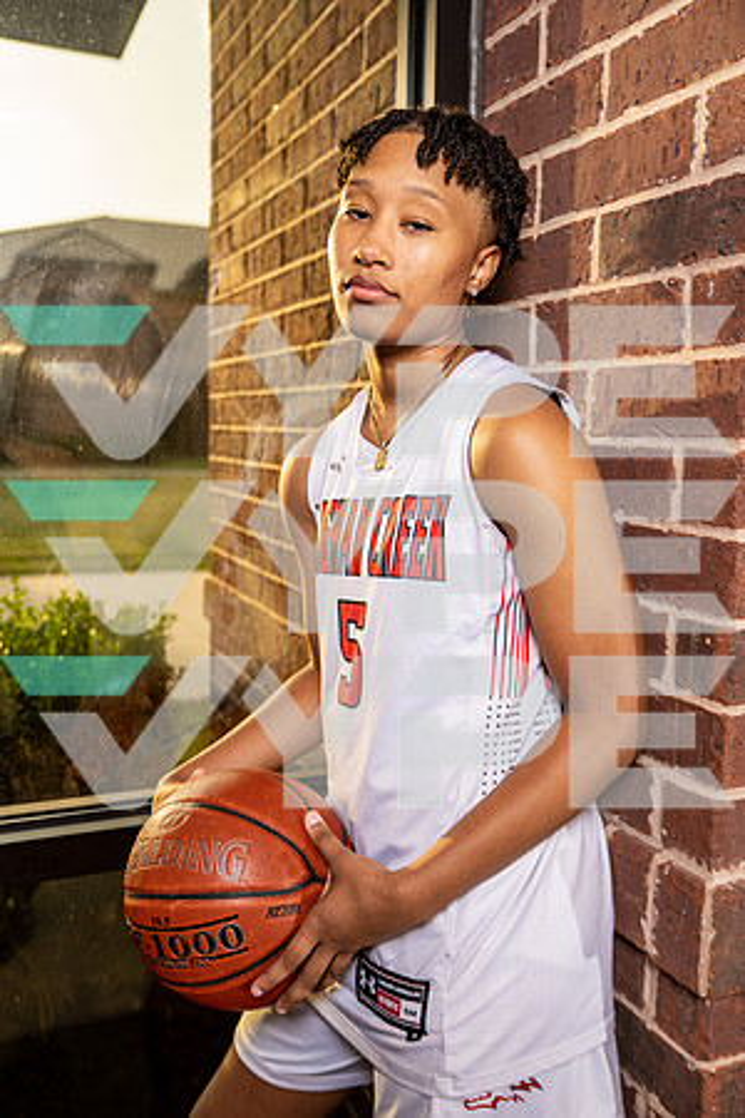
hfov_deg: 41.1
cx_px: 372
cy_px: 559
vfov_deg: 58.7
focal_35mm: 32
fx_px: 993
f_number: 3.2
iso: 320
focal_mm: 32
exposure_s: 1/250
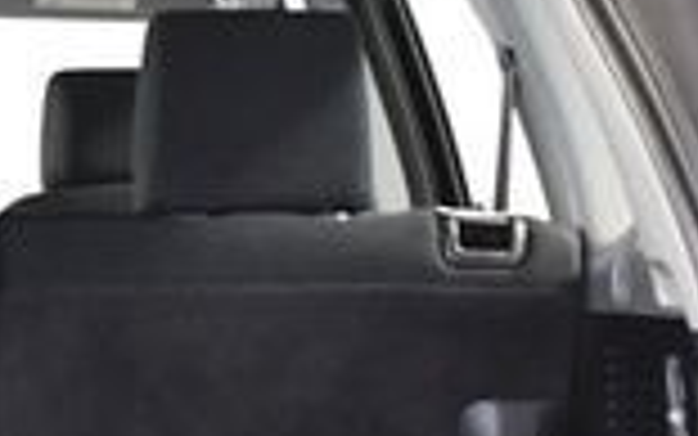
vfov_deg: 8.5
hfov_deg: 13.4
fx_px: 2893
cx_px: -153
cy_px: 602
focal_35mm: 152
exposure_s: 1/60
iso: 4500
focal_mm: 18
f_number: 3.5
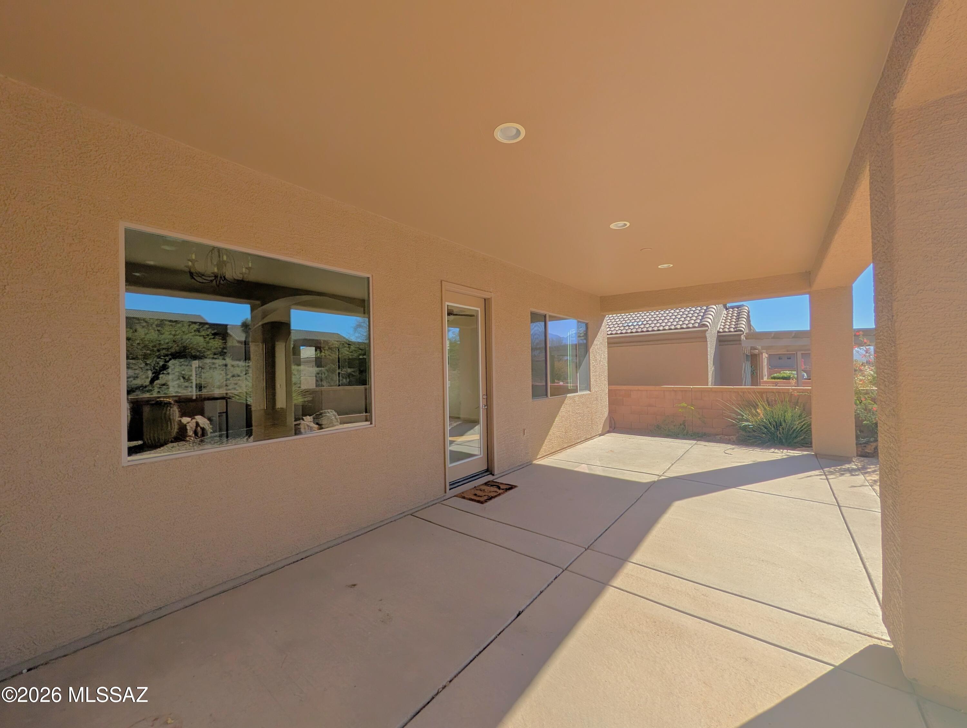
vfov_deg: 94.6
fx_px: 336
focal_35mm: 12
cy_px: 364
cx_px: 484
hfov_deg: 110.5
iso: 45
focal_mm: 2.02
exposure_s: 1/3906
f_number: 1.7
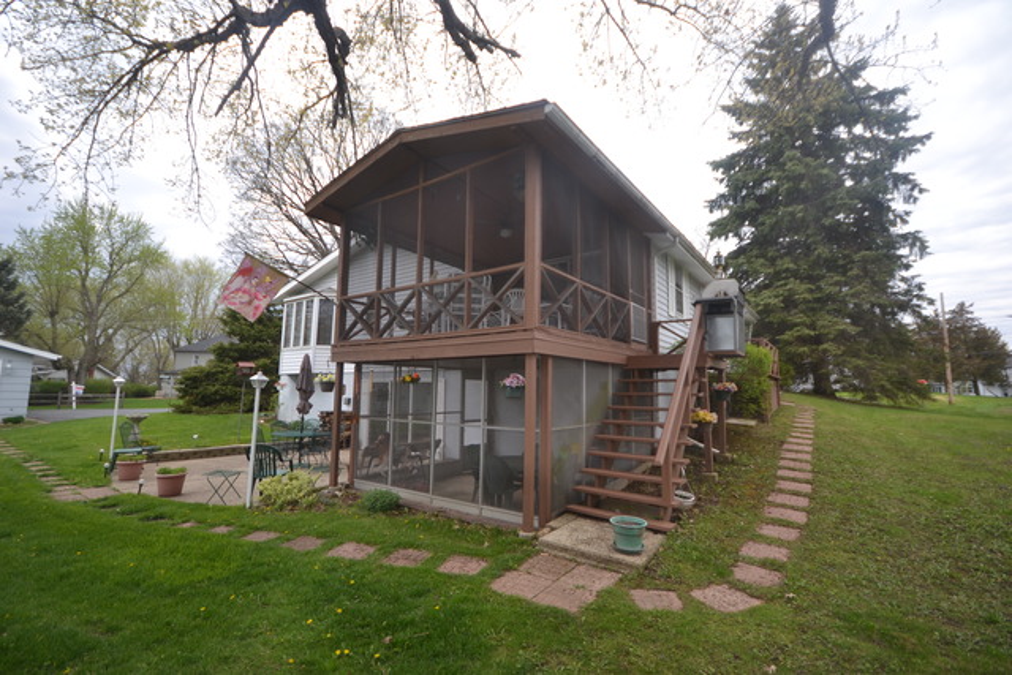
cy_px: 338
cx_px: 506
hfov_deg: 100.4
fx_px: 422
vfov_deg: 77.4
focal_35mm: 15
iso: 100
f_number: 4
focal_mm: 10
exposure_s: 1/125
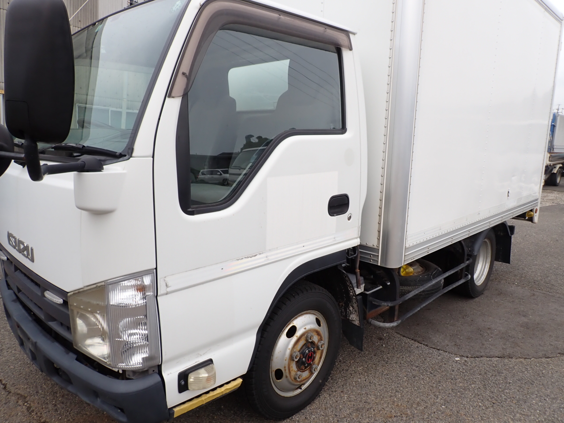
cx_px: 282
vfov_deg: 54.9
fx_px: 407
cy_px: 212
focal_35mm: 25
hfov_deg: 69.4
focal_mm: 4.5
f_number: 2.8
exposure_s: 1/800
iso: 100
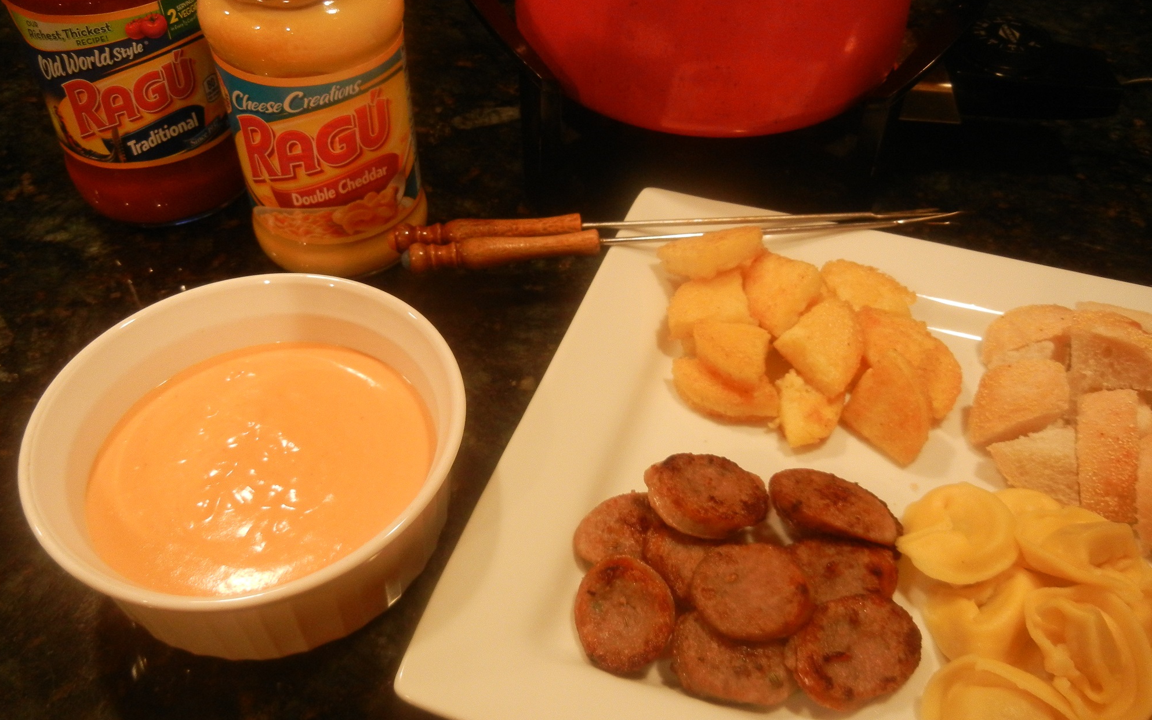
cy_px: 370
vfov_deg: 39.4
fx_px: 1005
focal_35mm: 32
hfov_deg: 59.7
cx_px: 577
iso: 400
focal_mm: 5.4
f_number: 3.5
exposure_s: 1/12.1
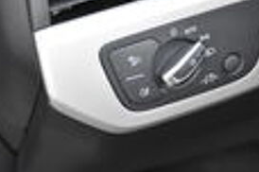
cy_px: 53
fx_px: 1322
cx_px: 182
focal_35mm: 184
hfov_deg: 11.2
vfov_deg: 7.4
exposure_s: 1/125
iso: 2800
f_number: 5
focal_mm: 70
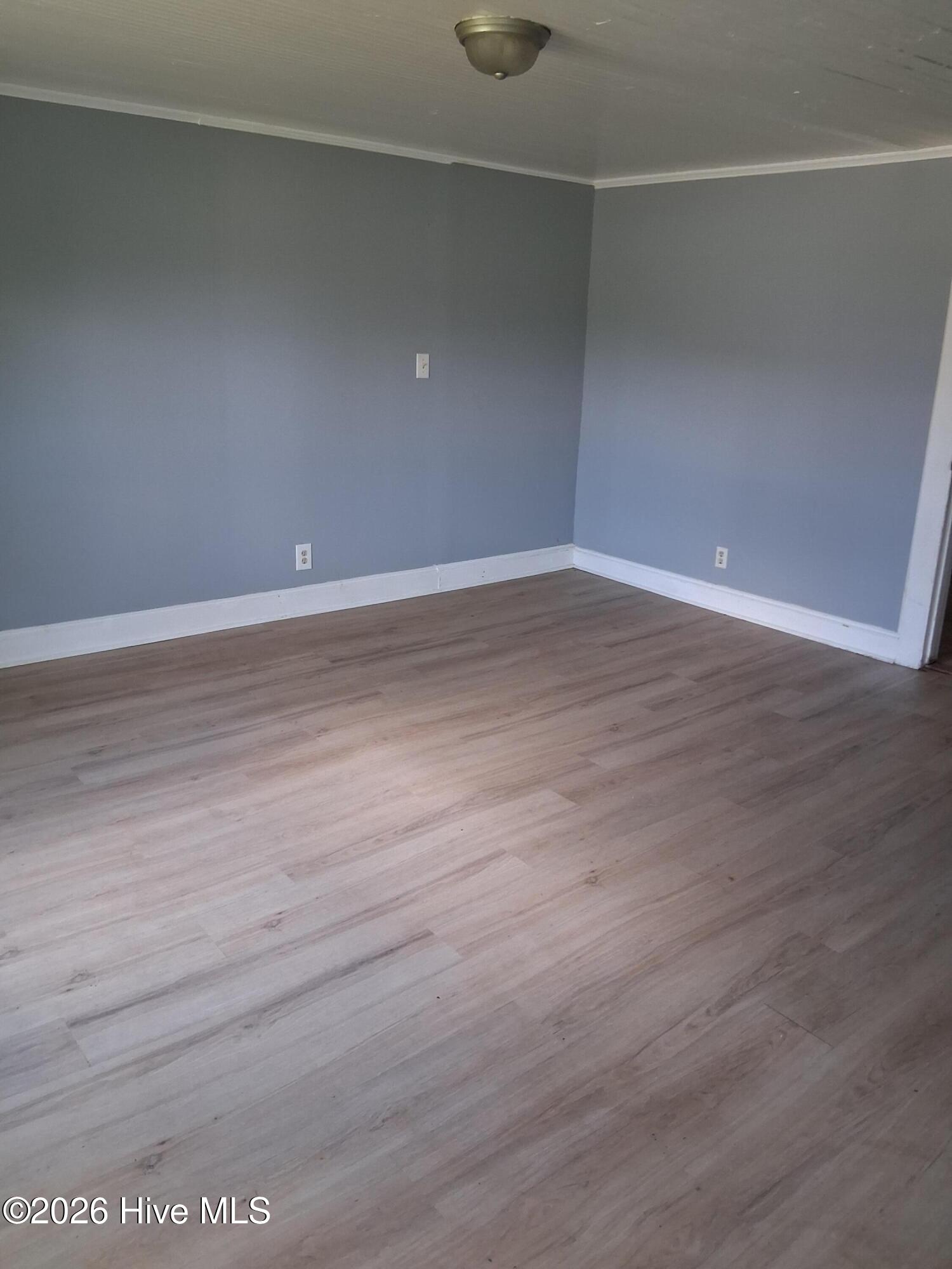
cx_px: 476
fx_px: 953
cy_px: 634
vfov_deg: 67.3
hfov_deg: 53.1
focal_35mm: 26
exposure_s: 1/60
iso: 320
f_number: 1.8
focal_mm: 3.98
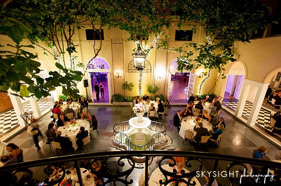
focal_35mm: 15
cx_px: 140
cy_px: 93
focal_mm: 10
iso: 500
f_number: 4
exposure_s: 1/2
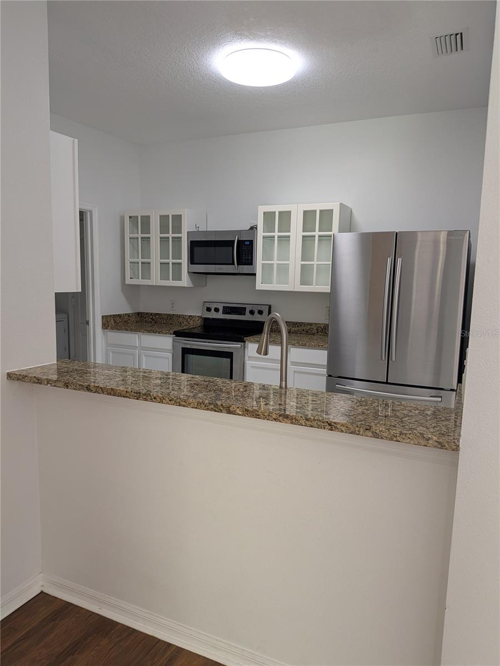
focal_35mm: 24
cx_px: 250
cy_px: 333
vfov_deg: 71.6
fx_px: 462
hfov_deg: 56.8
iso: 73
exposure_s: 1/40
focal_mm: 4.53
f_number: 1.7
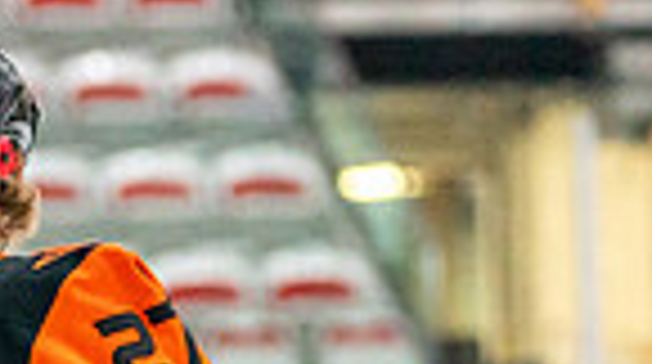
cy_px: 664
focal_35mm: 542
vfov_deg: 2.2
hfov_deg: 4.0
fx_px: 9355
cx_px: -222
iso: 3200
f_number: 2.8
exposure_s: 1/1250
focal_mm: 116
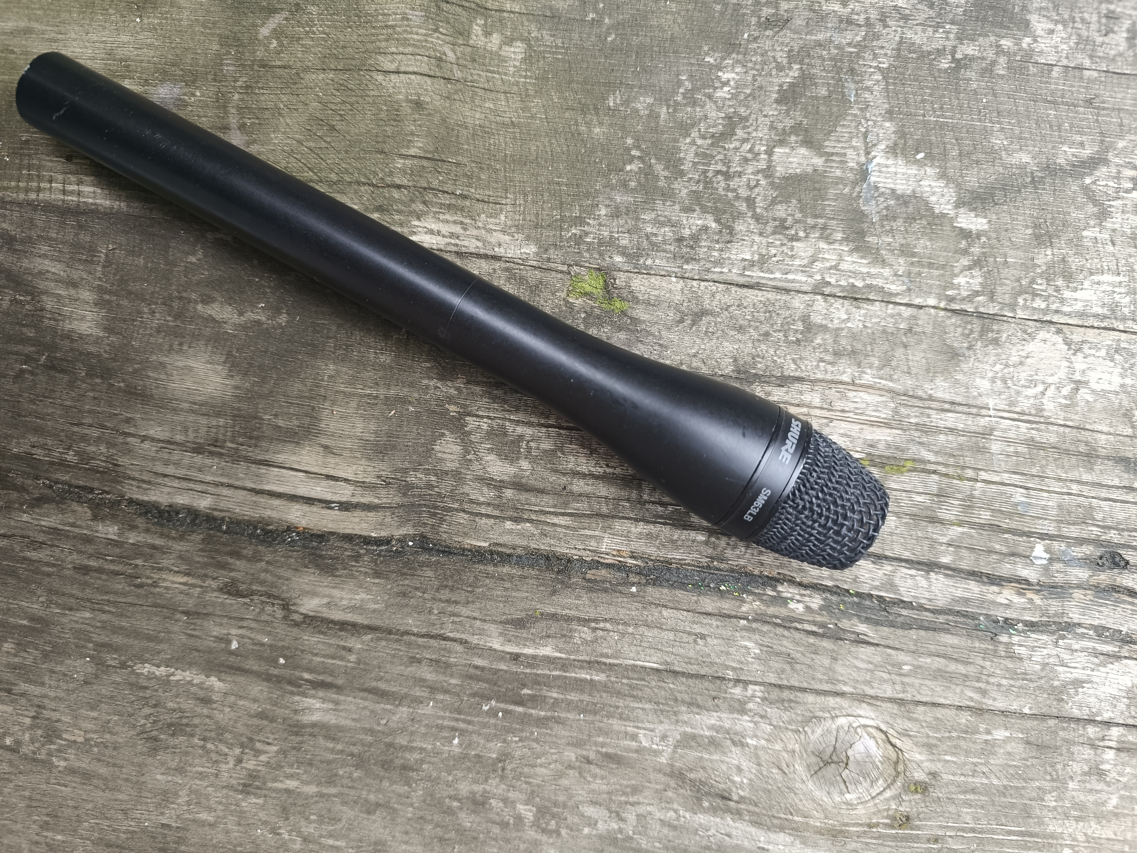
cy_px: 426
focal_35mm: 24
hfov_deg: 71.6
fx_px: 788
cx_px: 568
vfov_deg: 56.8
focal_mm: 6.14
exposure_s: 1/100
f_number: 1.65
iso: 161
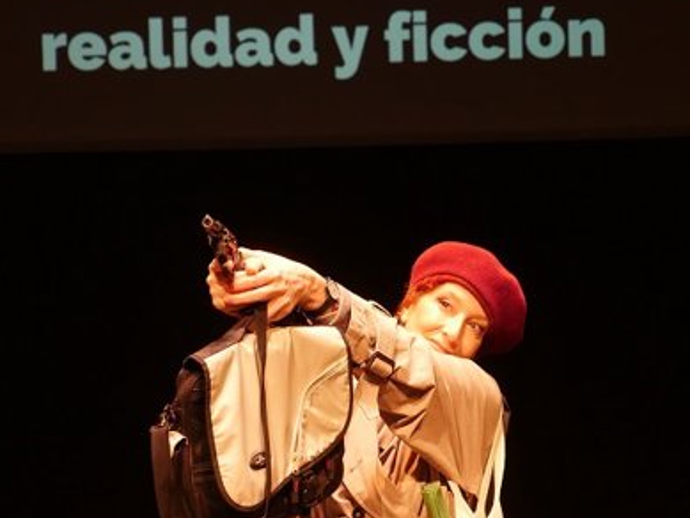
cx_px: 341
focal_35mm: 110
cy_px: 413
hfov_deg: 17.9
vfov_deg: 13.4
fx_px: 2193
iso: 1000
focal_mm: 31
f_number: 2.8
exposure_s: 1/80
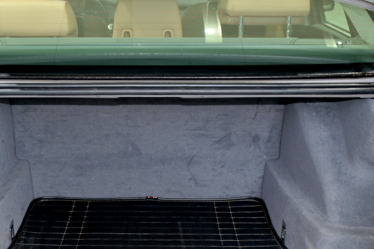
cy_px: 191
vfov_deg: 19.3
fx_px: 727
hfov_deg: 28.7
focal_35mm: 70
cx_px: 135
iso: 125
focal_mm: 28
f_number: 4.5
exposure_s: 1/20
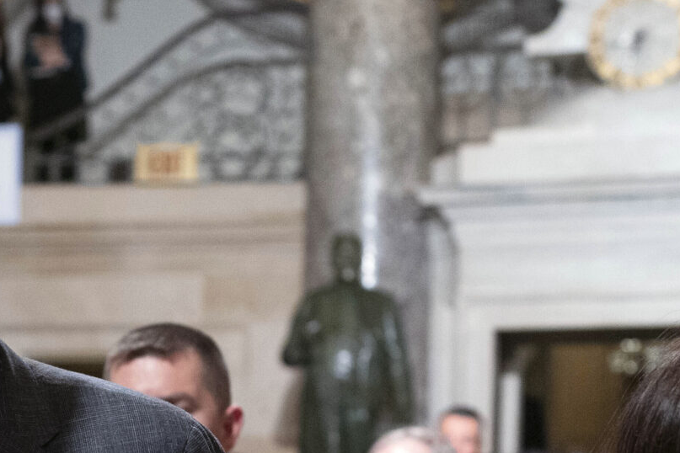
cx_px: -113
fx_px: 2097
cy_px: 698
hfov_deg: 17.6
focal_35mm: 111
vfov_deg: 11.8
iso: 2500
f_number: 2.8
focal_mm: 35
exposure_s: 1/500
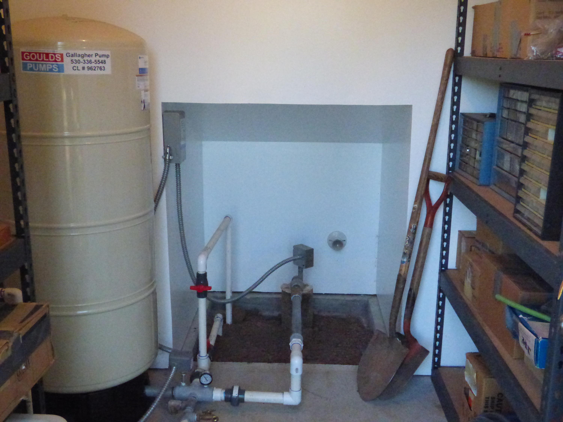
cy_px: 211
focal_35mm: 38
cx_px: 282
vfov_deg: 37.7
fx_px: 618
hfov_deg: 49.0
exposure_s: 1/800
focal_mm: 6.8
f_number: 3.5
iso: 3200
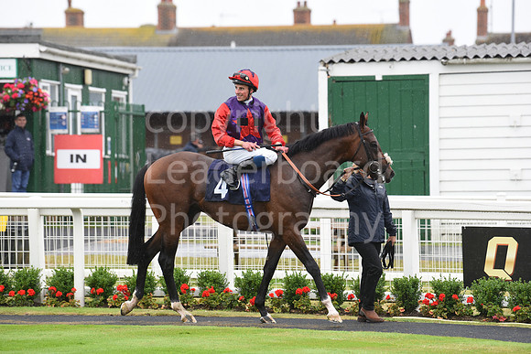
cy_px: 177
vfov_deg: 6.9
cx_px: 266
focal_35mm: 200
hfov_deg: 10.3
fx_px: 2951
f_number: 4.5
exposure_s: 1/1000
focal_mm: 200
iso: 1000
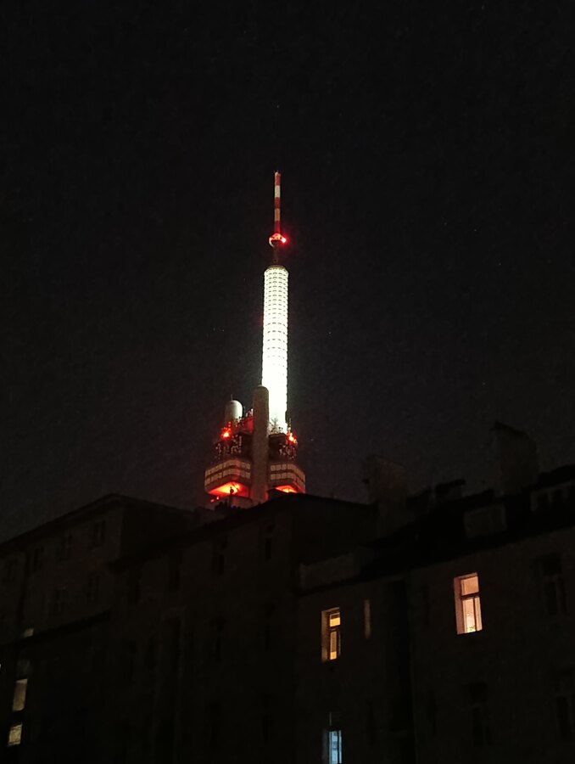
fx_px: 508
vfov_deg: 73.8
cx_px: 288
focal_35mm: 23
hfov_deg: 59.0
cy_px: 382
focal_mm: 6.14
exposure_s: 1/14.3
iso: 25000
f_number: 1.6
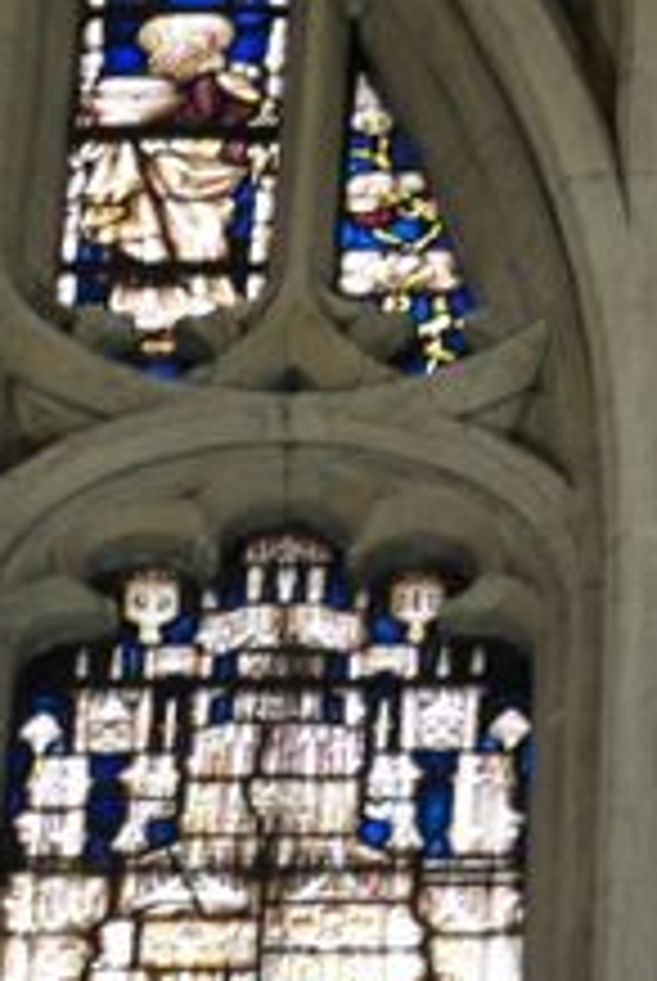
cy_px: 122
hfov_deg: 2.8
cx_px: 1112
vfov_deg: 4.2
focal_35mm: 492
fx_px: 13425
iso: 800
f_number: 6.3
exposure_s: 1/20
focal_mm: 70
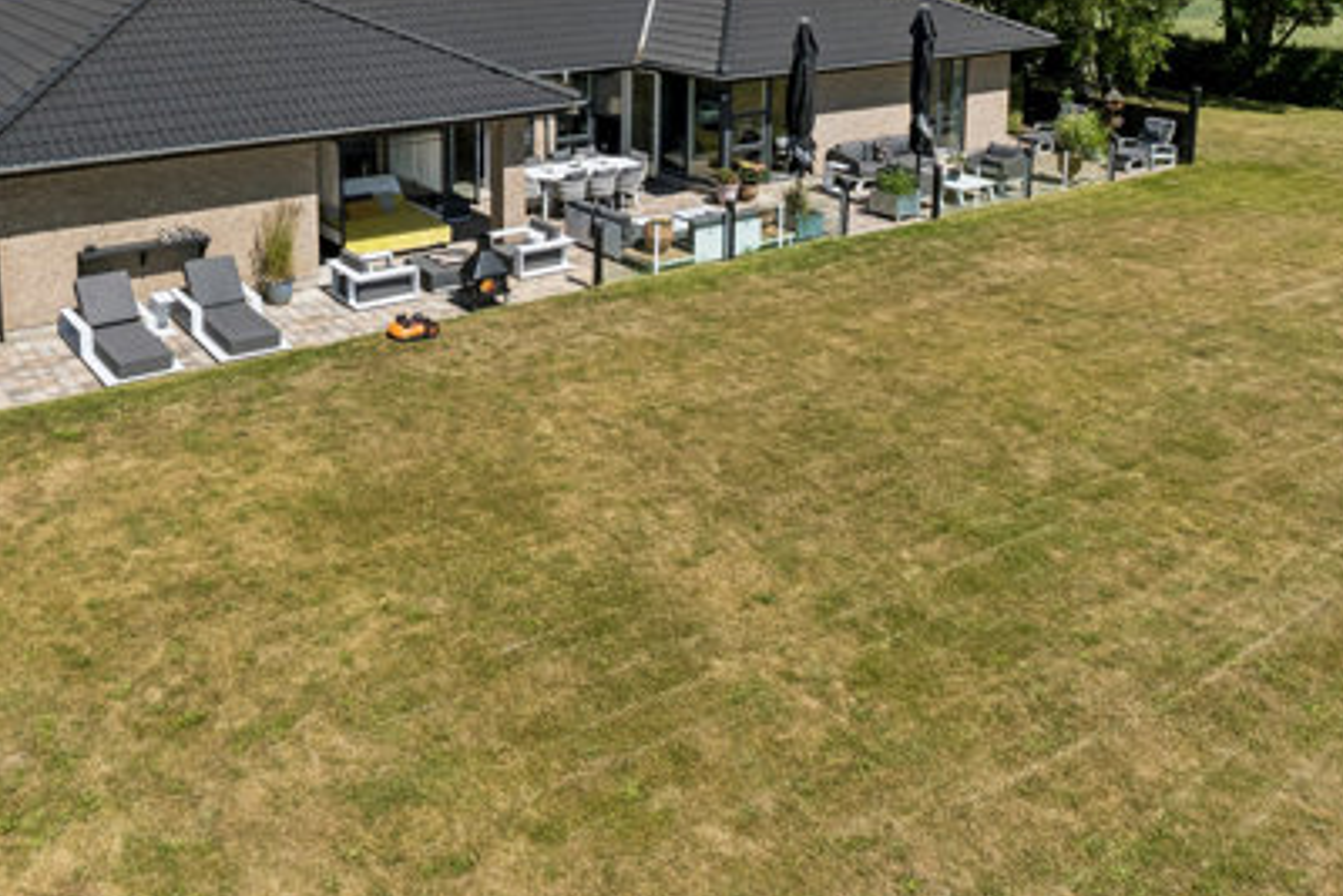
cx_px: 426
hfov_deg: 55.8
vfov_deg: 38.2
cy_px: 149
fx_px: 1231
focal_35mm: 33
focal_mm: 11
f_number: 8
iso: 250
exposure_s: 1/1250
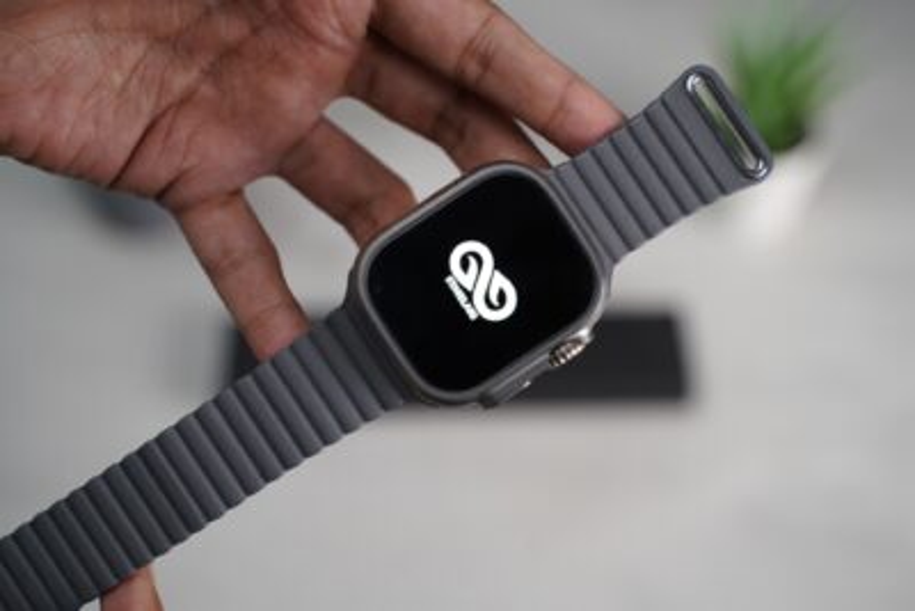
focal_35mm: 52
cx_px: 458
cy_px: 306
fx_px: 1322
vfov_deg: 26.0
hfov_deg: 38.2
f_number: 3.5
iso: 1250
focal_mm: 52
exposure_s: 1/90
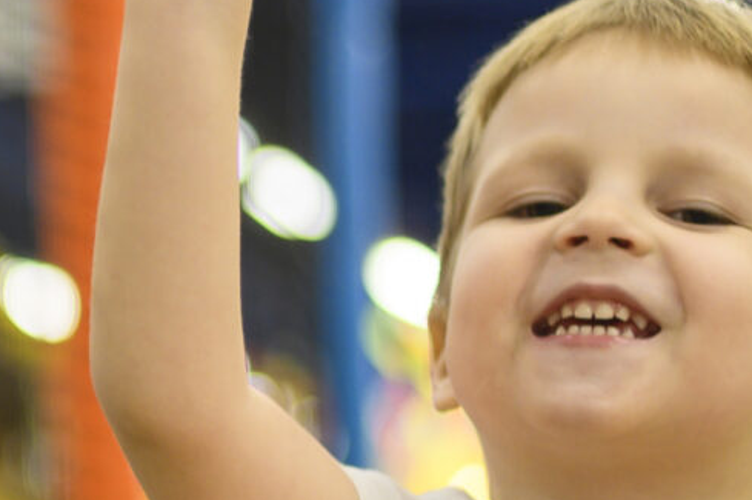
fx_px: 5467
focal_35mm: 262
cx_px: -594
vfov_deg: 5.2
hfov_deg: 7.6
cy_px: 685
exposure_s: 1/100
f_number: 1.8
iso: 320
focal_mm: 50
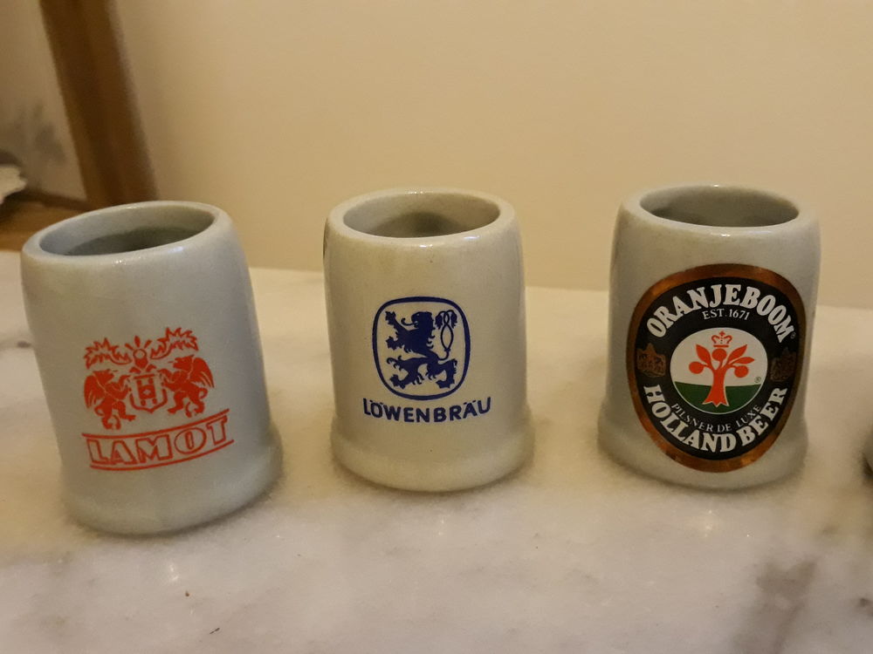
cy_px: 327
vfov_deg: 51.4
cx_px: 436
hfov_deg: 65.3
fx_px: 681
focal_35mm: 27
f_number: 1.7
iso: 500
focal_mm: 3.71
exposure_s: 1/25
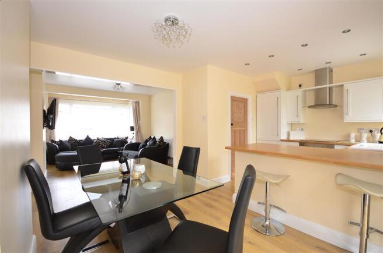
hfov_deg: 100.5
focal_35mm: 15
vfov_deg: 77.0
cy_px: 126
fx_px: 159
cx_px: 192
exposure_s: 1/20
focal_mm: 10
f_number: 5
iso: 200
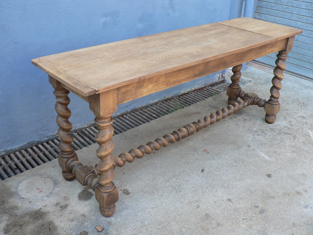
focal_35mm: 36
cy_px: 118
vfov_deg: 39.7
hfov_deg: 51.4
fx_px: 326
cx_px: 156
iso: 80
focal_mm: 6
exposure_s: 1/40
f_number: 2.8
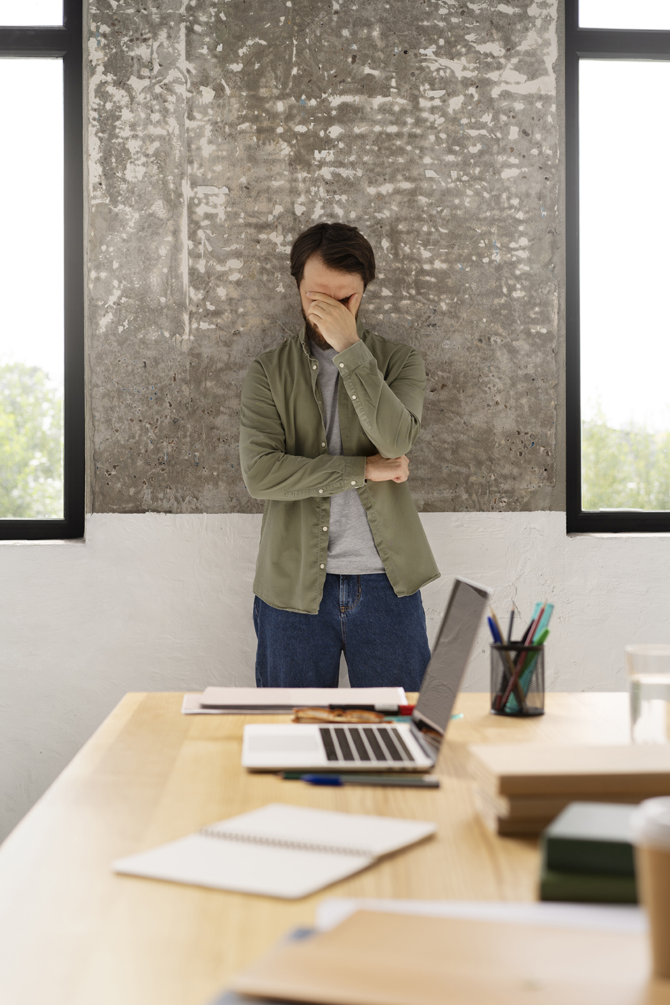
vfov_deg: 36.2
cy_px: 502
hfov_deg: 24.6
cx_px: 335
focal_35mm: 55
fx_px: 1535
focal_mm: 55
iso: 160
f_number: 4
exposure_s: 1/320
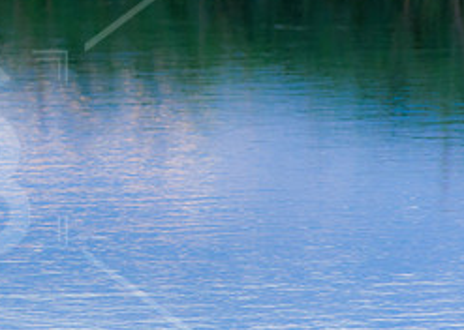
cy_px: 94
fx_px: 7413
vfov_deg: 2.6
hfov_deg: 3.6
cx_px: -174
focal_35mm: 563
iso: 800
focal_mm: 200
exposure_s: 1/400
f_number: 4
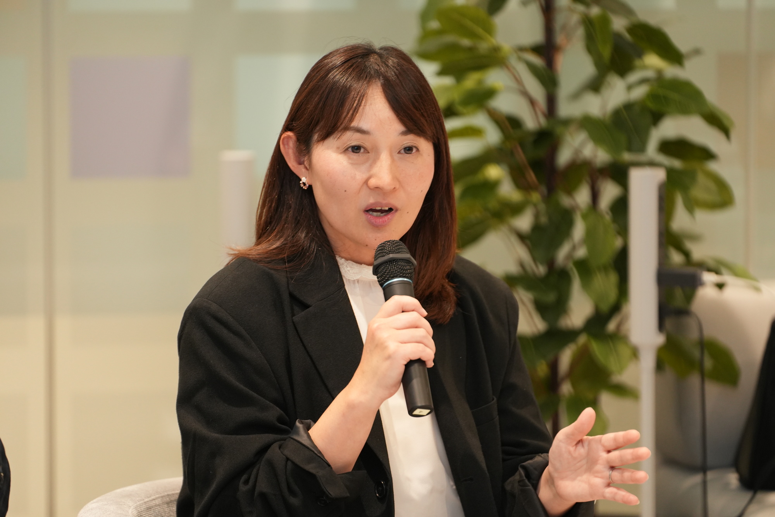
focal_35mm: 180
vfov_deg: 7.6
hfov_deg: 11.4
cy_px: 258
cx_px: 388
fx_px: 3874
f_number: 2.8
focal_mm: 180
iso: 2000
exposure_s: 1/160
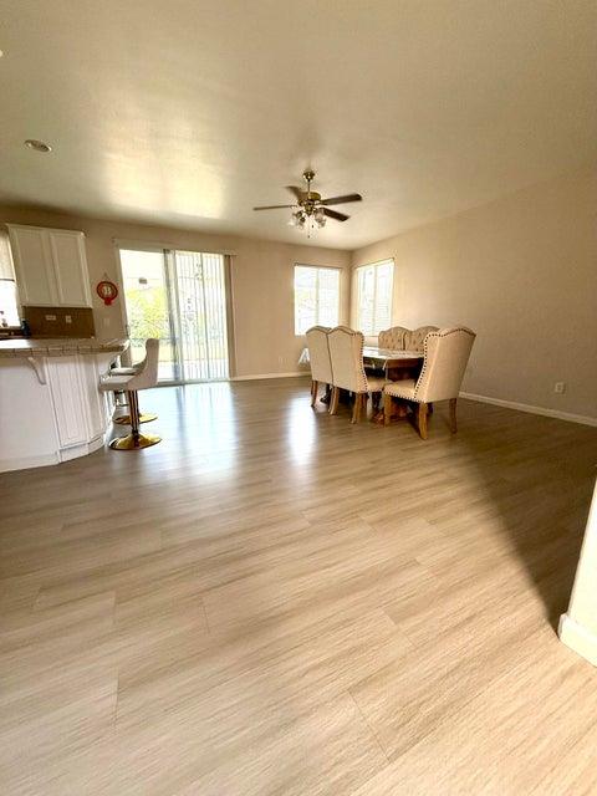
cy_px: 398
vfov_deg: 102.1
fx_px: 322
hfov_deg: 85.7
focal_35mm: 14
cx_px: 298
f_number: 2.2
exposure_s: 1/99
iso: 160
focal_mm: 2.22
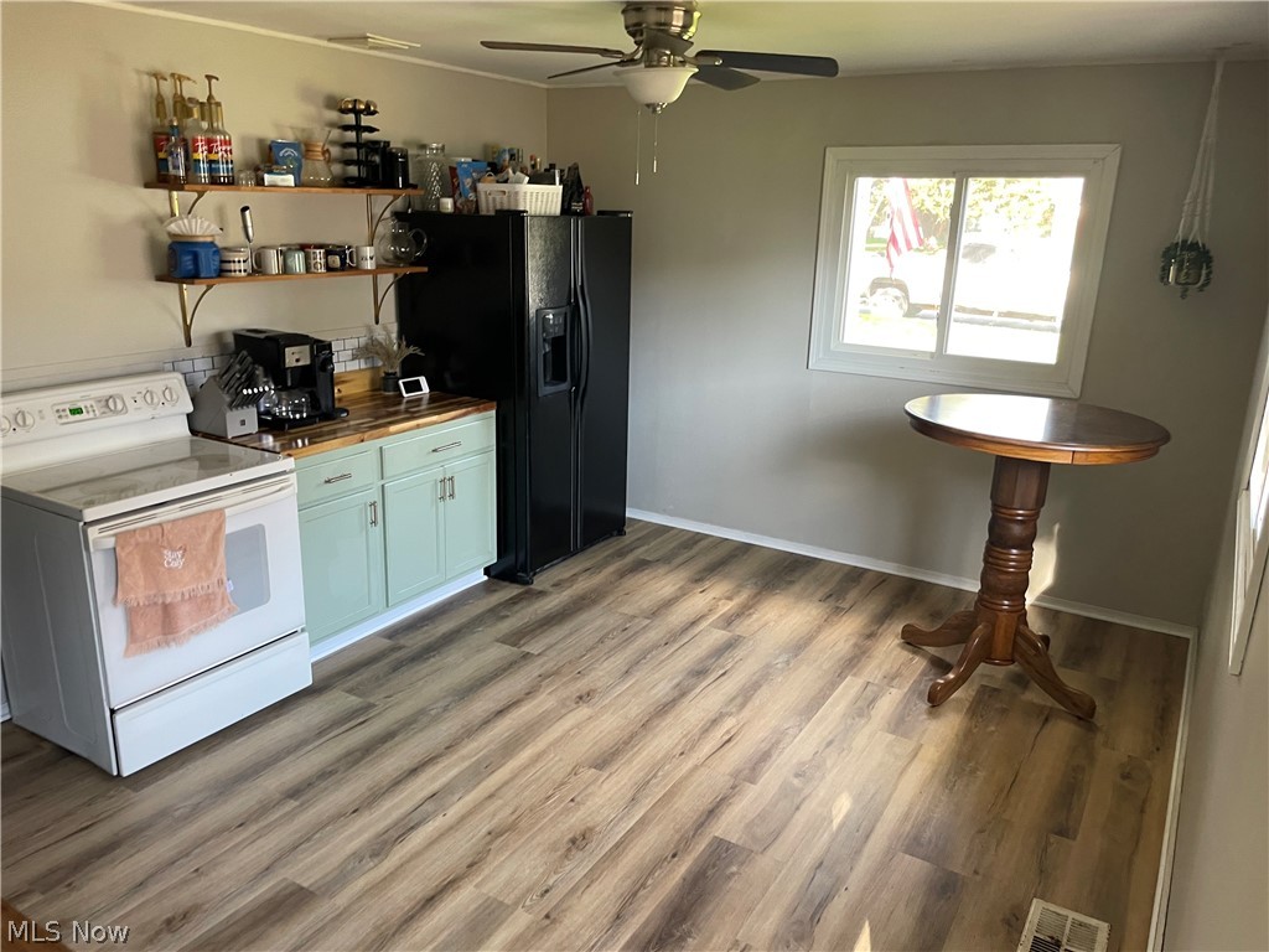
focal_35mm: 26
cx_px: 634
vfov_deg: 53.1
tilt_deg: -17.4
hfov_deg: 67.3
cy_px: 476
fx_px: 953
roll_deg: -3.1
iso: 125
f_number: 1.6
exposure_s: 1/62
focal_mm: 4.2
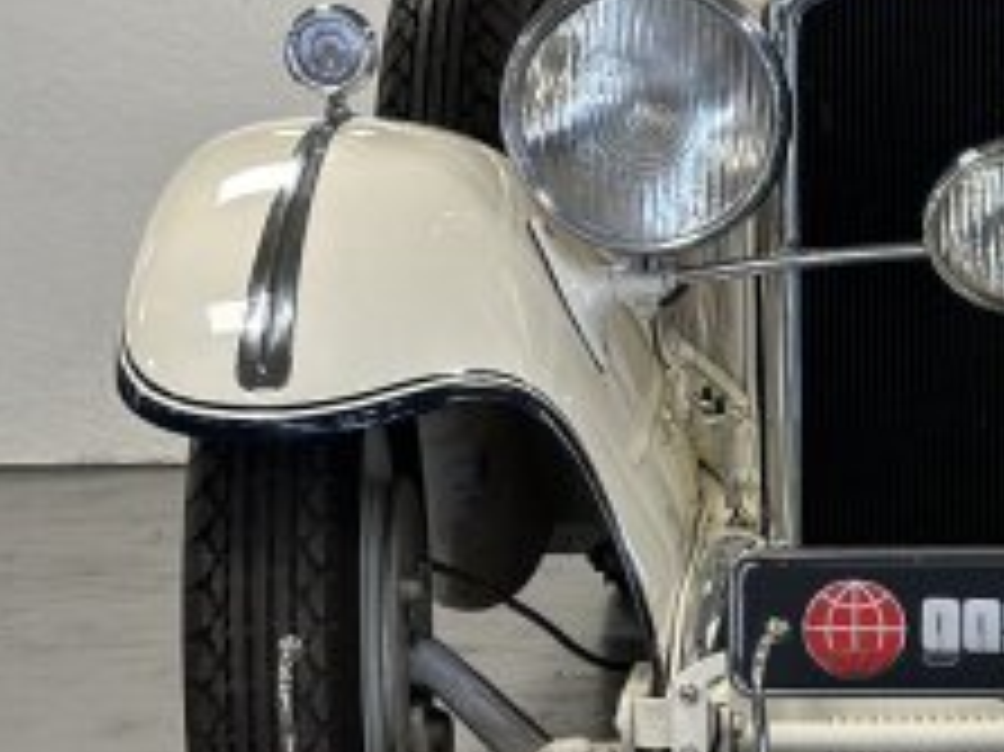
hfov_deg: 14.0
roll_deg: -0.3
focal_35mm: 138
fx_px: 4000
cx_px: 1130
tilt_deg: -6.1
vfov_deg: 10.7
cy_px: 392
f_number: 1.78
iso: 125
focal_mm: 6.86
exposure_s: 1/81
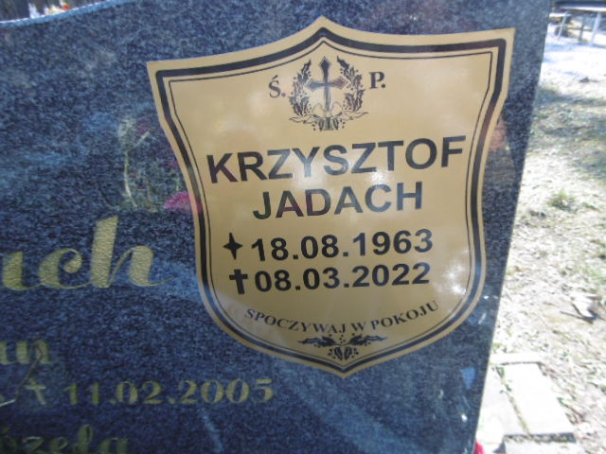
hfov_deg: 71.6
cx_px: 303
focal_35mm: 24
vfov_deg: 56.8
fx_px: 420
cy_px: 227
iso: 100
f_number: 3.1
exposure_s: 1/100
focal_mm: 4.3
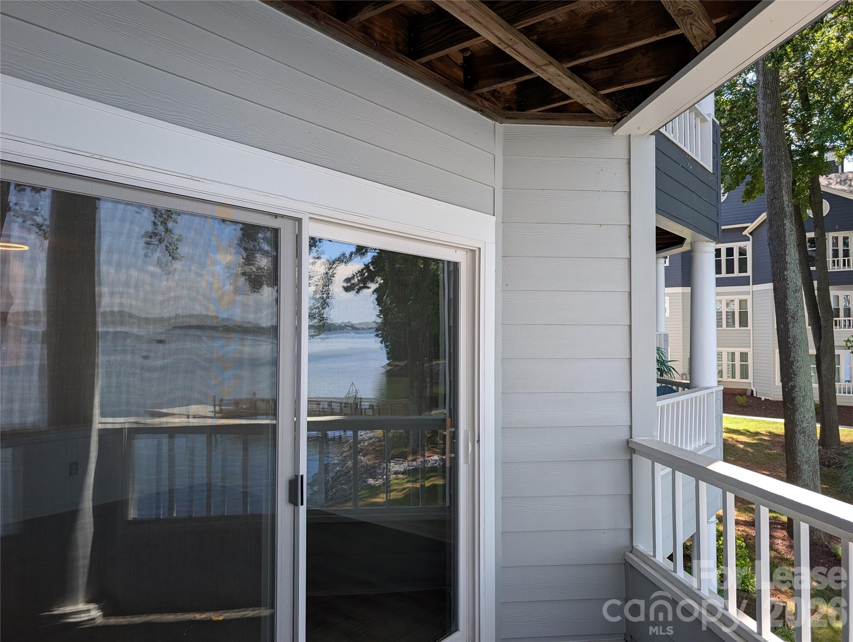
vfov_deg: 56.9
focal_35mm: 24
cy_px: 321
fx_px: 592
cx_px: 426
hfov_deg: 71.5
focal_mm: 6.9
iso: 20
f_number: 1.68
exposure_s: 1/227
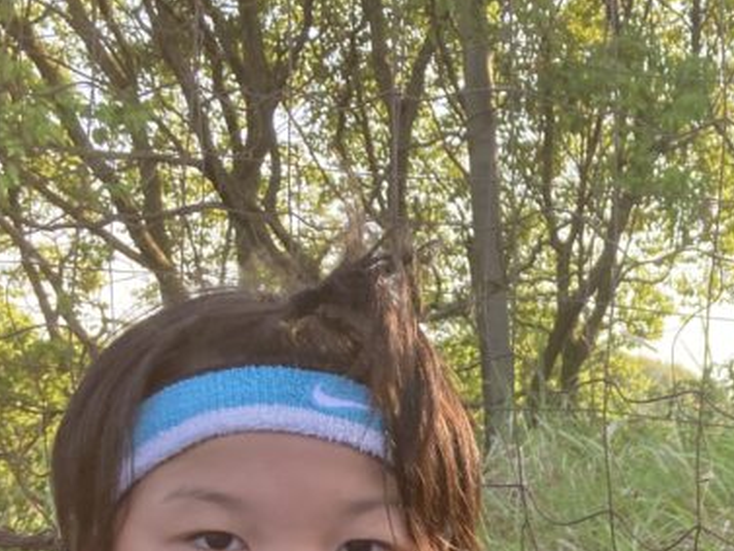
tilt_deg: -8.0
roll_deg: +1.5
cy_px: 738
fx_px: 1612
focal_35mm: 76
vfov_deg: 18.0
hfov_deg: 23.7
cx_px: 849
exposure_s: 1/224
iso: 20
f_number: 1.8
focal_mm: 3.99
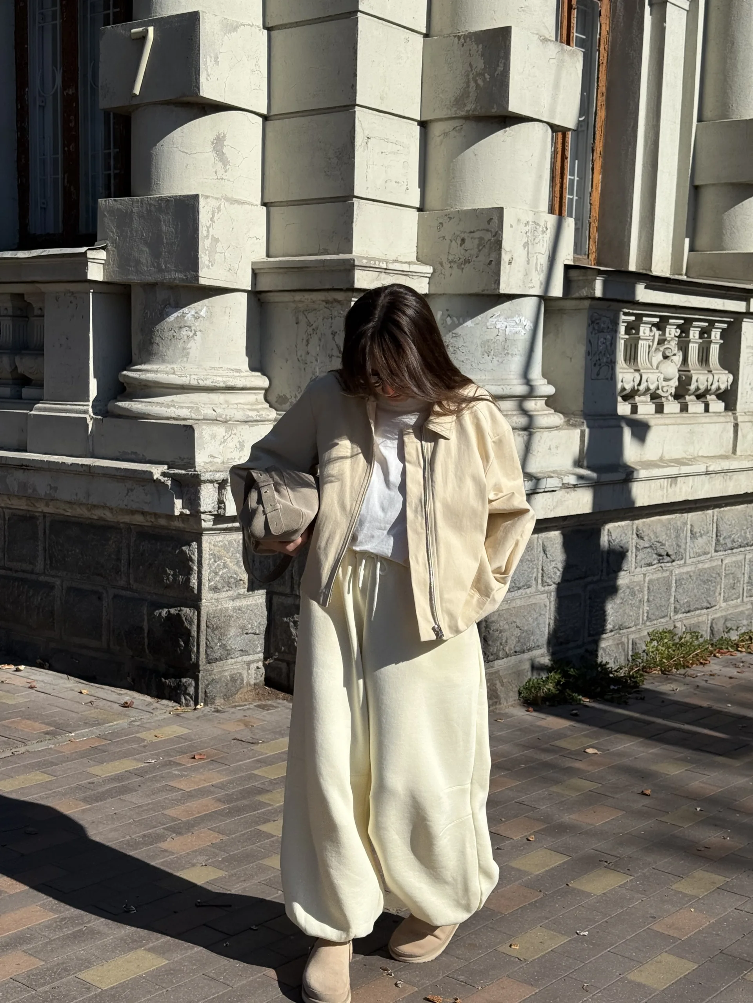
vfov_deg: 39.7
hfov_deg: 30.3
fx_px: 1392
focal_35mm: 48
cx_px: 376
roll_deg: -0.5
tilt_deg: -4.3
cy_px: 502
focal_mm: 6.76
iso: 80
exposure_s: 1/8772
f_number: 1.78
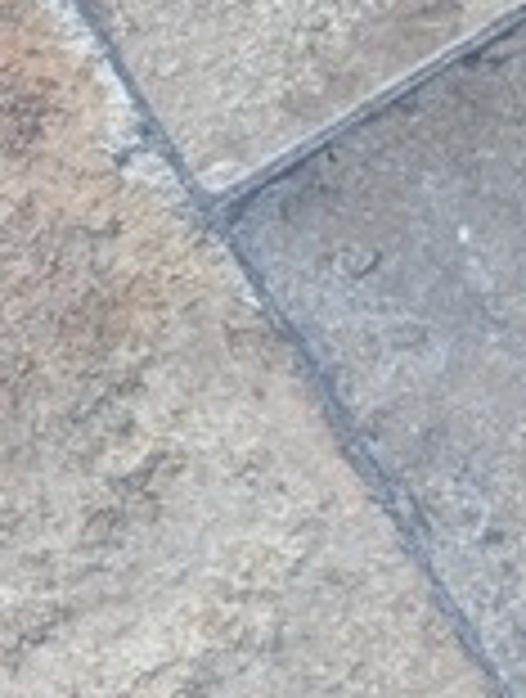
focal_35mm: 167
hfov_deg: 7.9
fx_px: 3370
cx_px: -933
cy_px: -540
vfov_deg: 11.1
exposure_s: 1/23.8
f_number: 1.68
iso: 79
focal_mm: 6.9
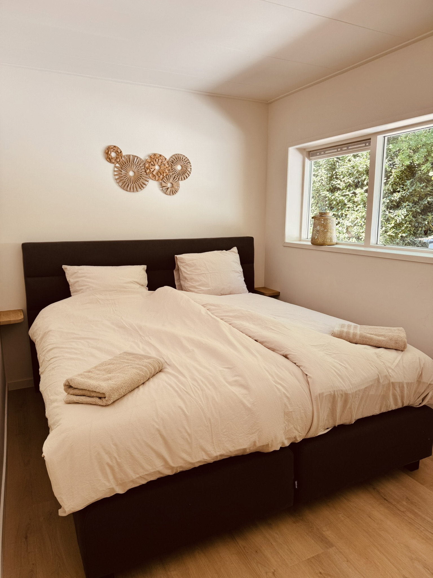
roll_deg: +0.2
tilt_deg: -10.4
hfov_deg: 56.8
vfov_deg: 71.6
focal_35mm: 24
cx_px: 216
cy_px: 289
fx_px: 400
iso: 64
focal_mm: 6.76
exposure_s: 1/121
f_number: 1.78
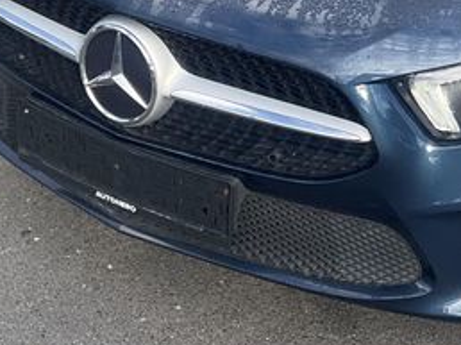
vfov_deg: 16.0
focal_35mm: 90
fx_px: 1197
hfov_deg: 20.9
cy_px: -9
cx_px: 486
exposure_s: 1/439
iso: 25
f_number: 1.8
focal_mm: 3
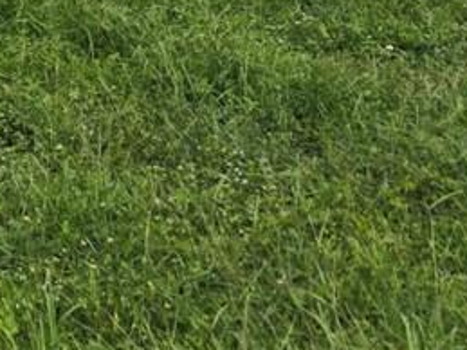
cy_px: -496
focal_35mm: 142
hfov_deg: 13.1
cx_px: -258
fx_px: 1915
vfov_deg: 9.3
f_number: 1.7
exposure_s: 1/1123
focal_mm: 6.3
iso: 12
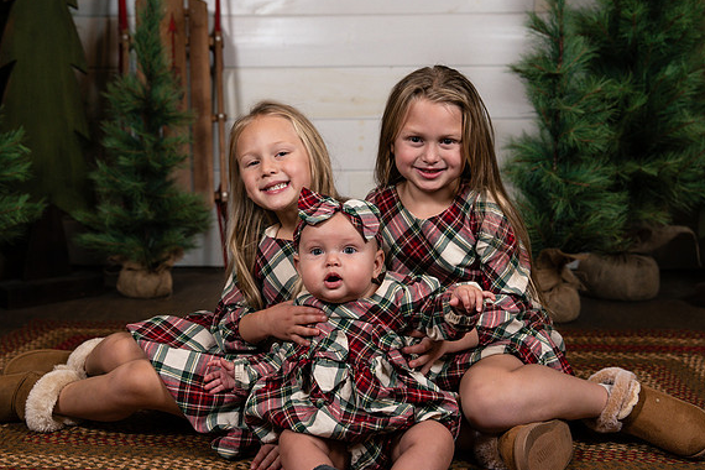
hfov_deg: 41.1
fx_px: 940
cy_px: 197
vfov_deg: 28.0
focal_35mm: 48
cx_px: 335
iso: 250
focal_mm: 39
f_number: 4
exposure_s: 1/250
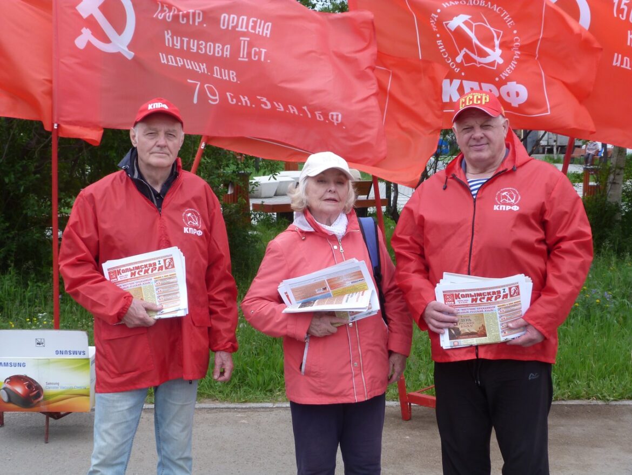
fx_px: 950
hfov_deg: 36.8
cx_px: 316
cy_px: 238
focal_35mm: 52
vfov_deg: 28.0
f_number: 4.5
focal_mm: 9.4
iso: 80
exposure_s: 1/200
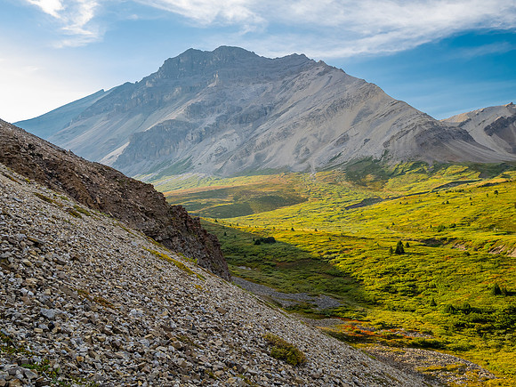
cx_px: 258
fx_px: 507
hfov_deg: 54.0
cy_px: 194
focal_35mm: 34
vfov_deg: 41.8
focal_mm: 17
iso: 200
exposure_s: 1/60
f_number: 8
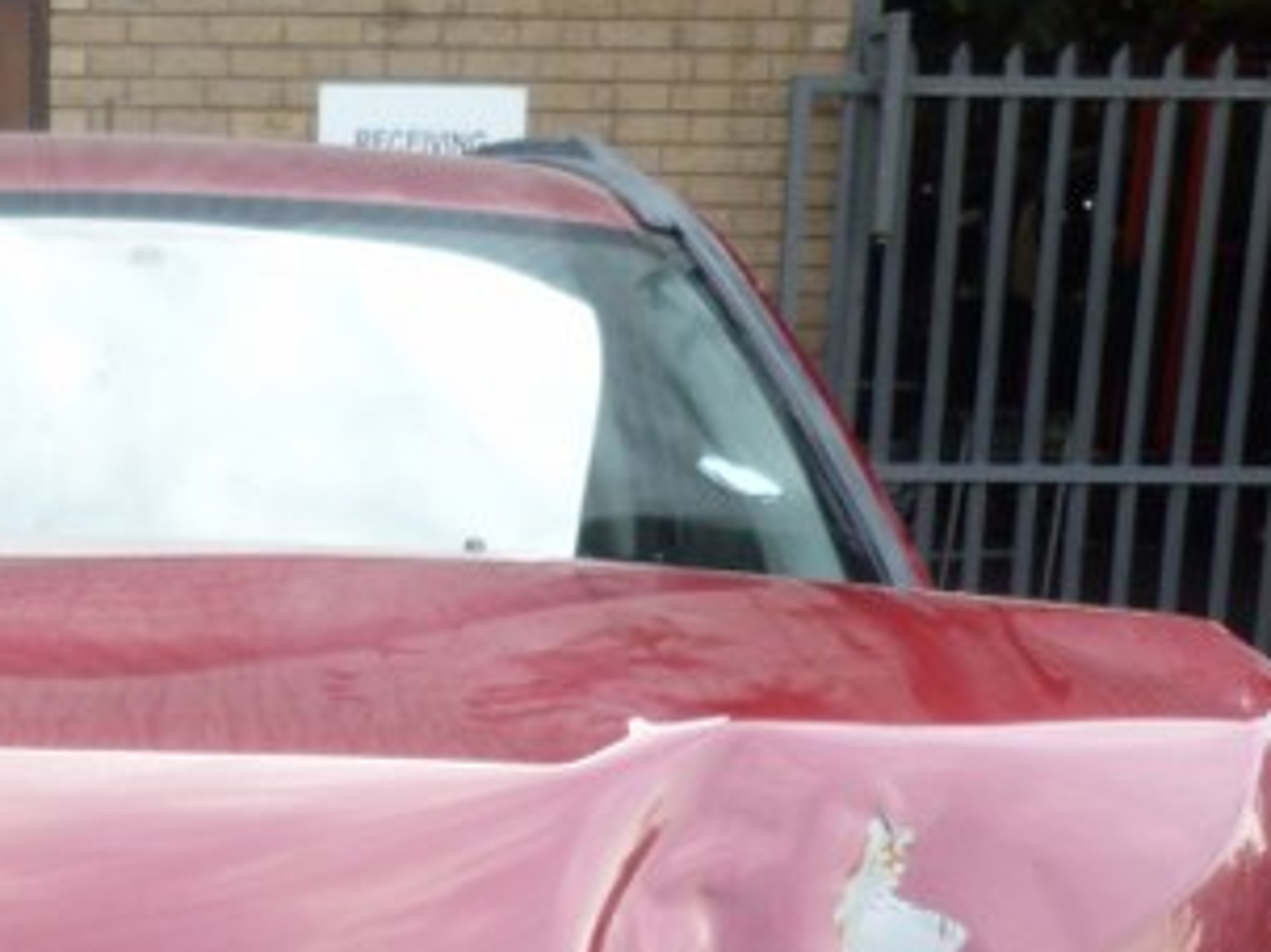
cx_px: 92
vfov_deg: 20.7
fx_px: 2422
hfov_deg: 28.1
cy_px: 1166
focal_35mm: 66
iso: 100
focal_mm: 4.5
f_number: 2.8
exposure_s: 1/60
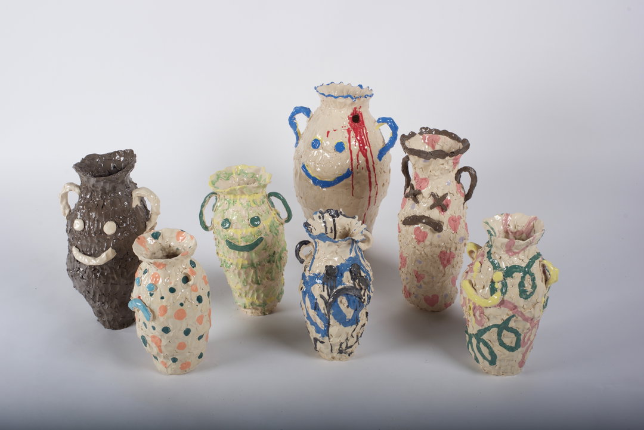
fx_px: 895
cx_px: 322
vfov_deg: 27.0
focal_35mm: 50
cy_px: 215
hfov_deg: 39.6
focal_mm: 50
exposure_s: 1/250
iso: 100
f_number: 9.5
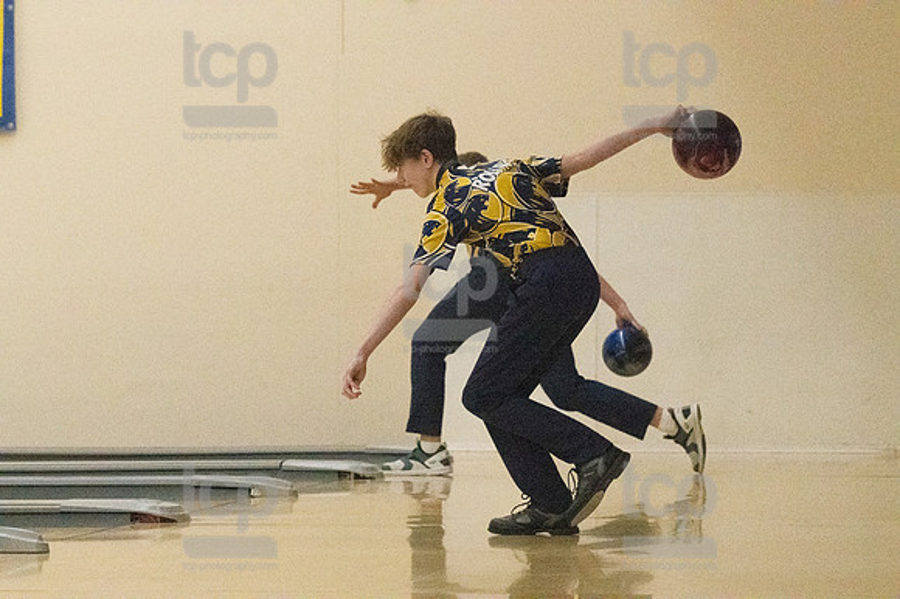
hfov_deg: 13.1
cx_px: 450
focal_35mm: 157
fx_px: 3923
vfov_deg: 8.7
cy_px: 300
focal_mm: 105
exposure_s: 1/1250
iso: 10000
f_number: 4.5
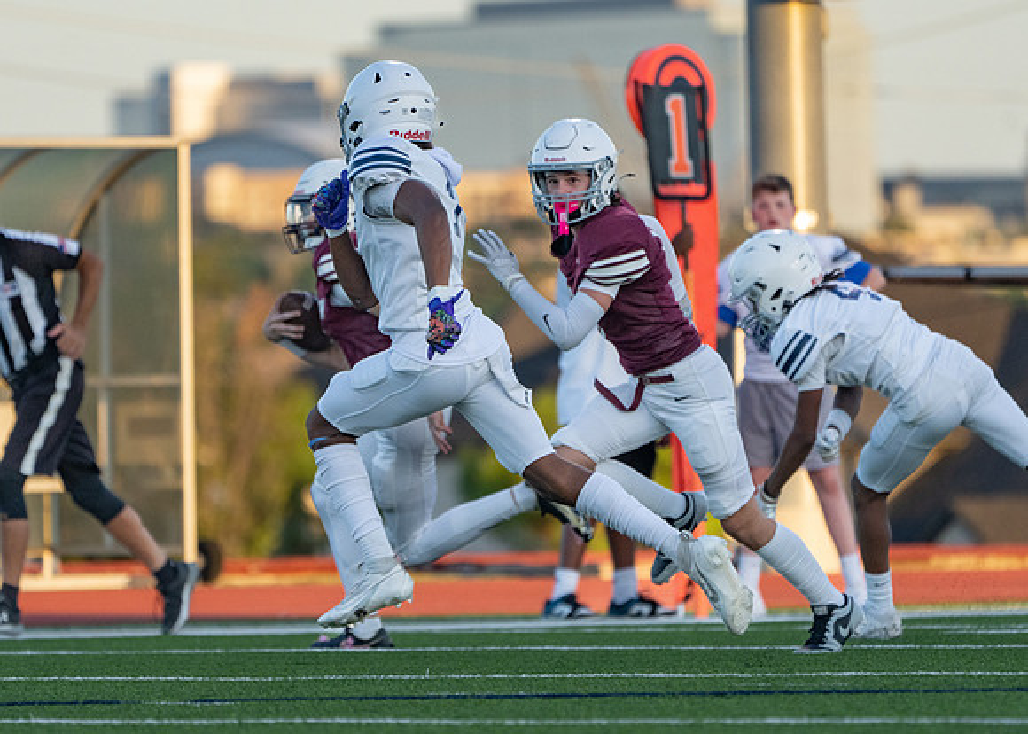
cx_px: 450
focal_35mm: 593
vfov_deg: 2.4
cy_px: 390
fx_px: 17305
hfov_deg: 3.4
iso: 1250
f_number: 5.6
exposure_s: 1/1250
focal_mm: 400
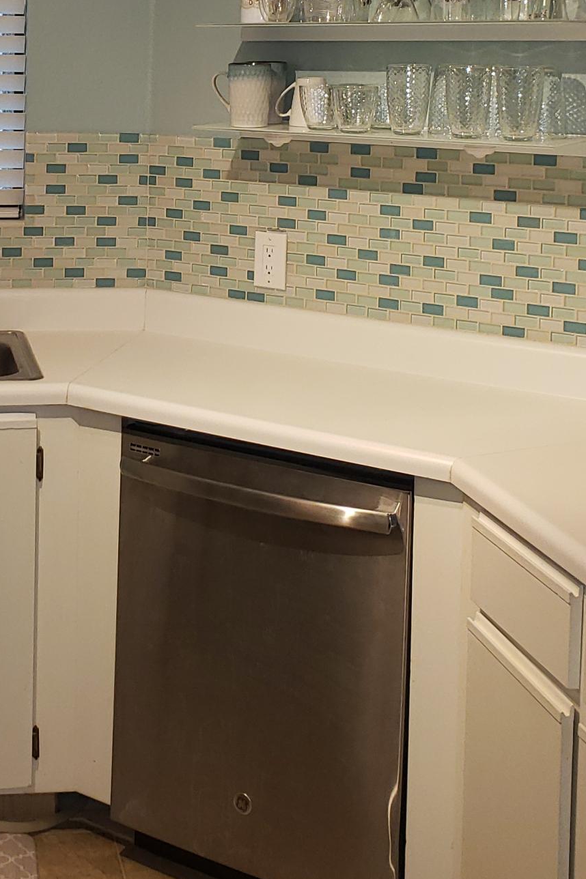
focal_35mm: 63
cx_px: 102
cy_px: 177
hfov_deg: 21.3
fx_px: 1539
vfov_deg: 31.1
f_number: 2.4
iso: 100
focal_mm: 4.3
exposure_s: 1/24
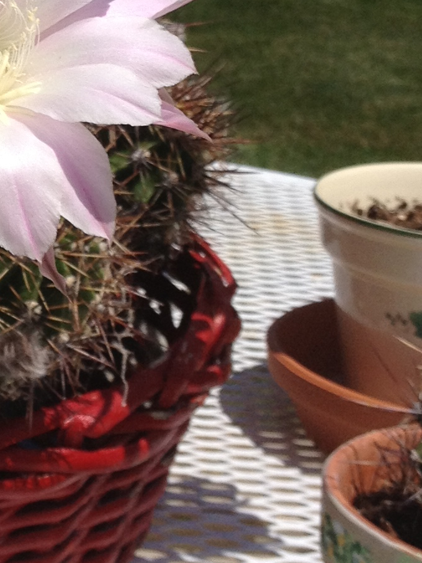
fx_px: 2049
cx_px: -99
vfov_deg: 15.5
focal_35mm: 126
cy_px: 109
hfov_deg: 11.5
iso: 50
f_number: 2.4
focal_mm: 4.28
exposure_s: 1/3460
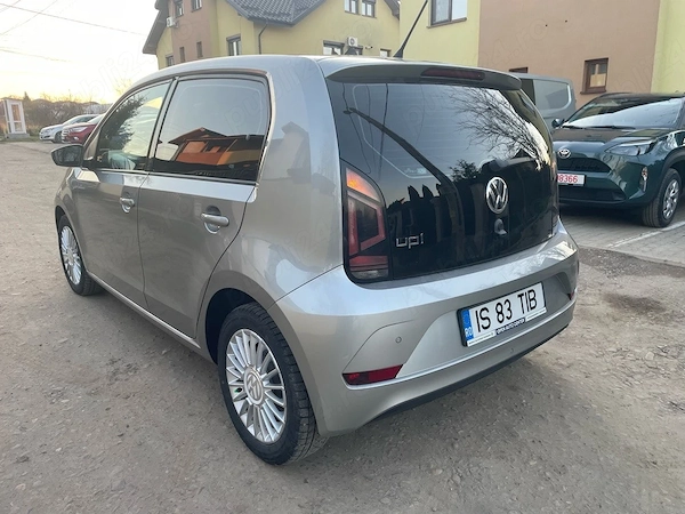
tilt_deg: -14.4
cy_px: 257
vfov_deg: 53.1
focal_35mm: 26
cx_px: 342
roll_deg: +1.3
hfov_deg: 67.3
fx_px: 515
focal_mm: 4.2
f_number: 1.6
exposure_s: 1/121
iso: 50
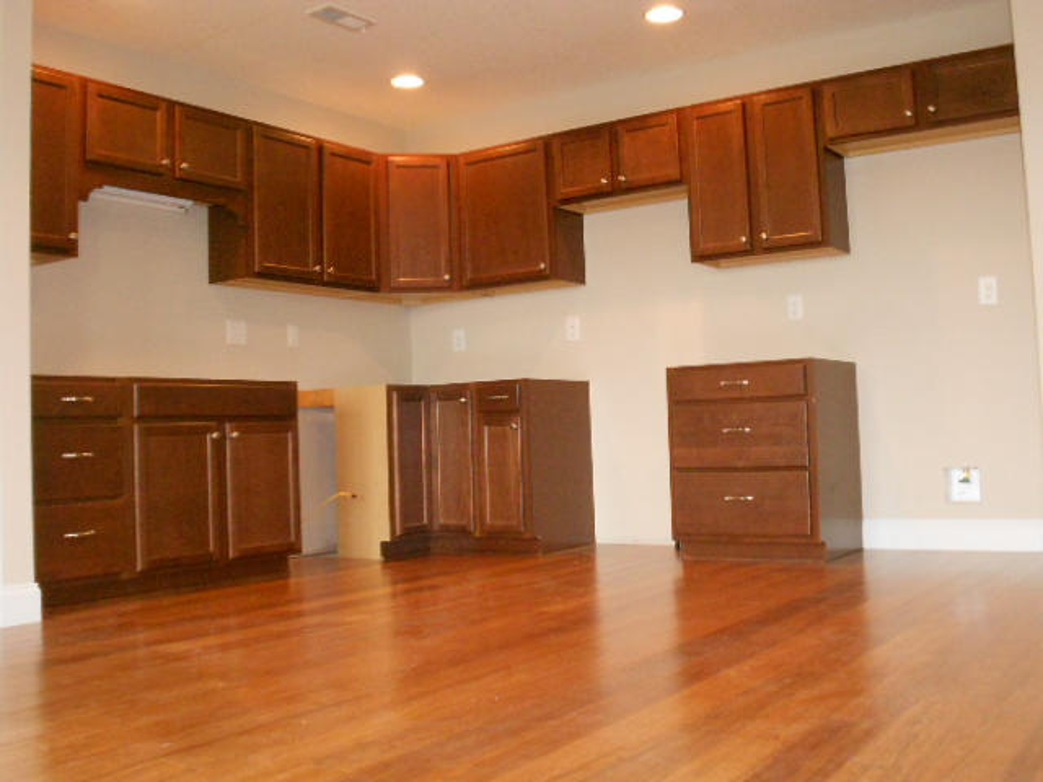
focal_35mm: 43
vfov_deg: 33.6
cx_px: 522
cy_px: 391
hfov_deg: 43.9
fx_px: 1296
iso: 500
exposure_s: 1/30
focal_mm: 7.7
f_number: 4.2
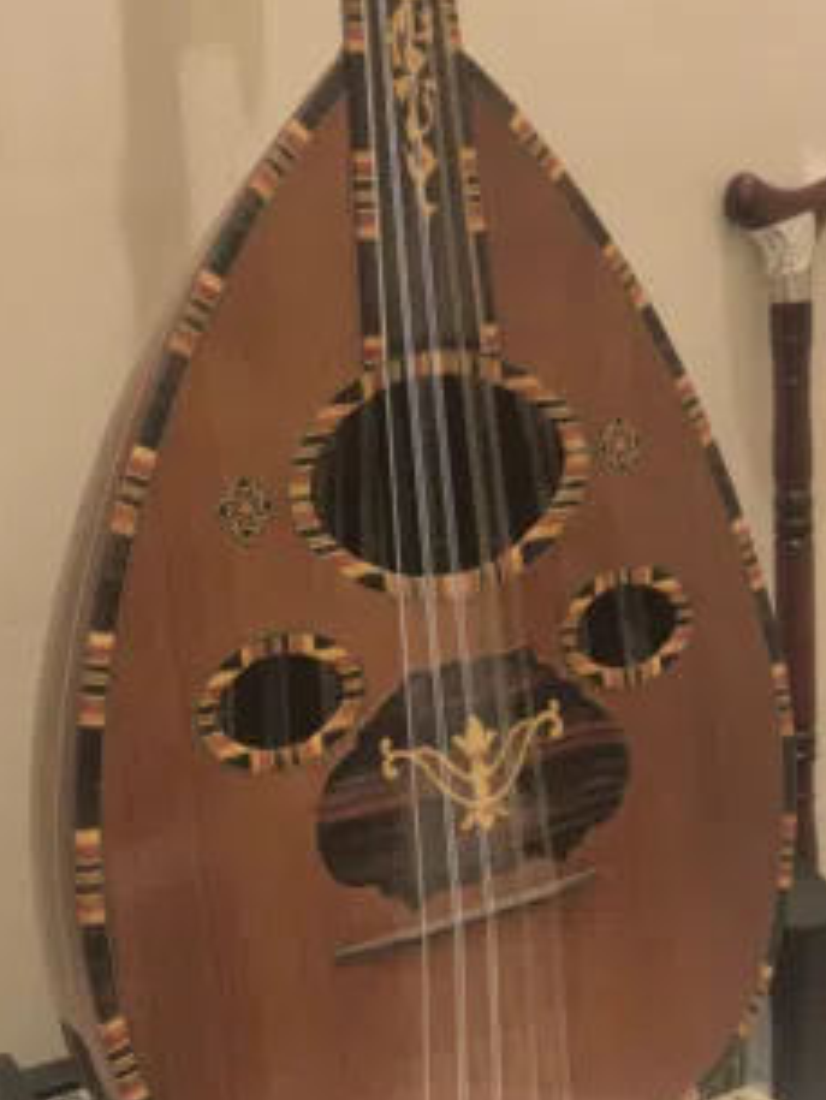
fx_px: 1749
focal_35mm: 55
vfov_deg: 34.9
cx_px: 299
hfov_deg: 26.5
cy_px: 476
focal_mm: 6.98
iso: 250
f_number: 2
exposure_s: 1/50
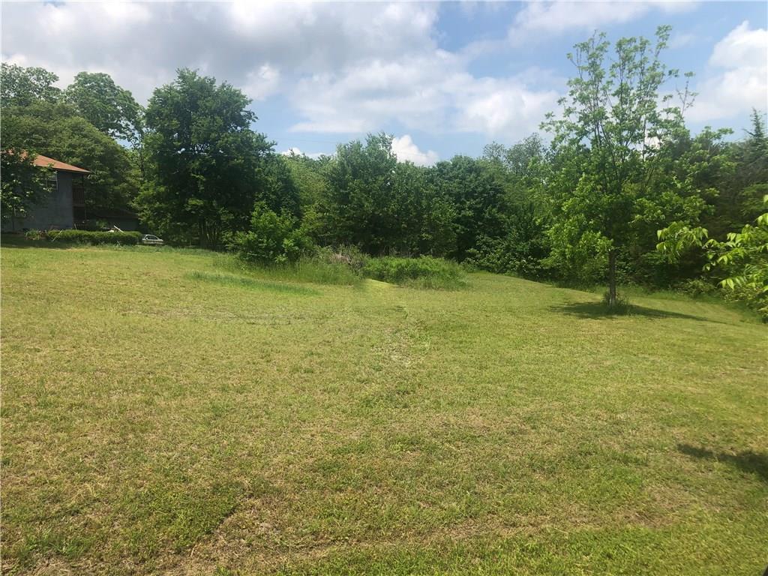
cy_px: 288
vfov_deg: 49.7
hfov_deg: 63.4
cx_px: 384
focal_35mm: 28
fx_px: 621
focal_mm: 3.99
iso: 20
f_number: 1.8
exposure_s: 1/2024
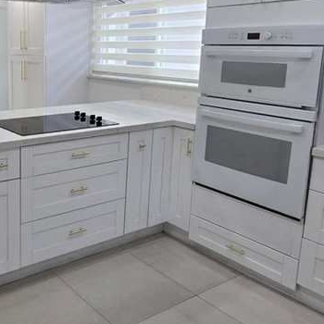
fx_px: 371
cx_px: 57
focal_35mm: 35
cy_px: 119
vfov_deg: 46.8
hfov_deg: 44.5
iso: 80
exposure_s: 1/60
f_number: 2.2
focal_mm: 2.2
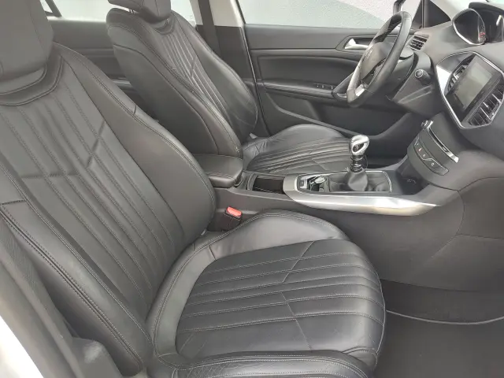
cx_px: 252
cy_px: 189
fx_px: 335
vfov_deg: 58.9
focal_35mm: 23
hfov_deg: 73.9
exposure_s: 1/100
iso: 169
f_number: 1.8
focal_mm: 5.56
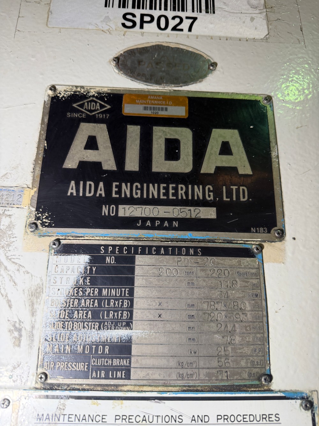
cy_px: 213
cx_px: 160
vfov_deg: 71.6
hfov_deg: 56.8
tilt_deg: +17.5
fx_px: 295
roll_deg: +1.1
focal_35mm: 24
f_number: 1.78
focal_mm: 6.76
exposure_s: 1/60
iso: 160
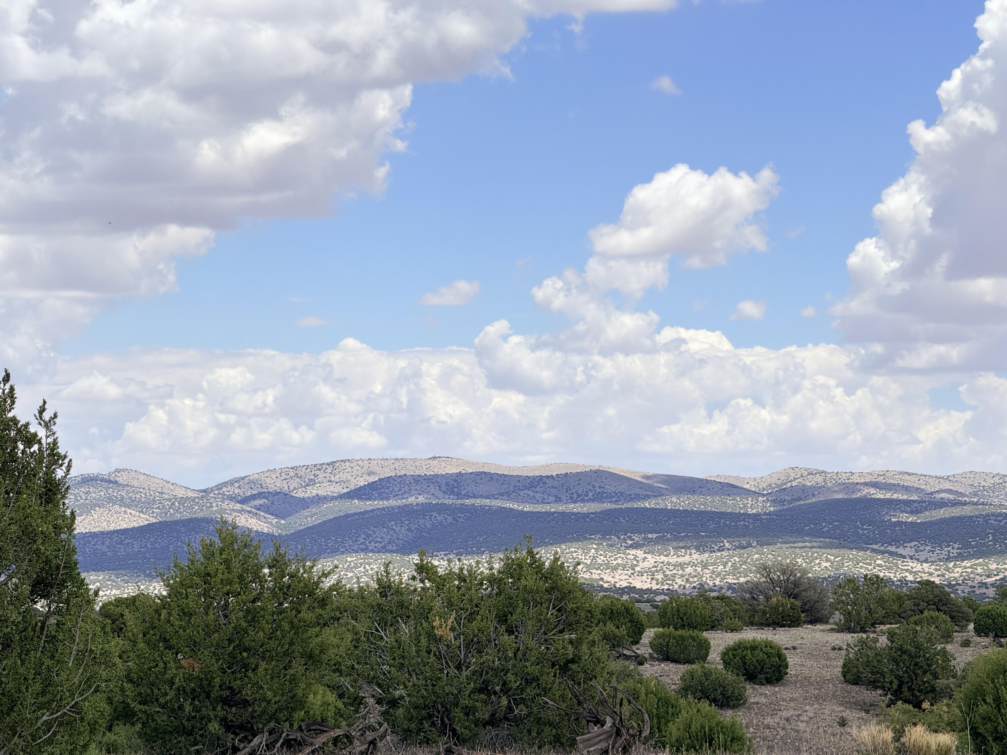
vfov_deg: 12.3
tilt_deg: +2.7
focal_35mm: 120
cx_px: 504
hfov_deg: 16.4
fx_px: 3491
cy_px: 378
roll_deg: +0.9
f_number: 2.8
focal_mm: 15.66
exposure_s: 1/1018
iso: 64
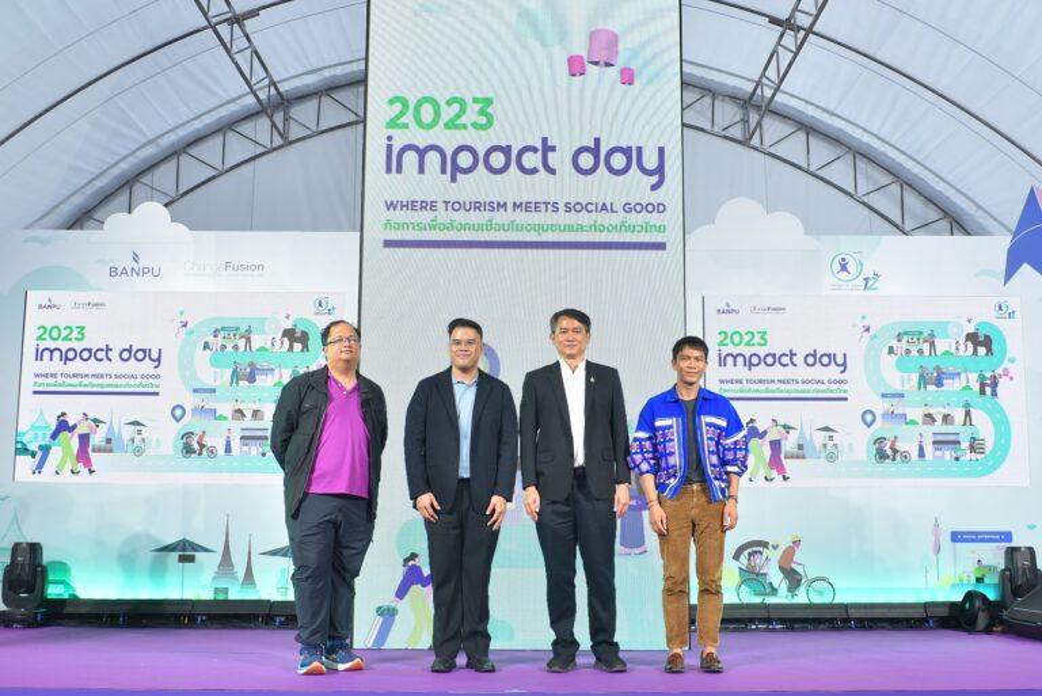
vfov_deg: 38.9
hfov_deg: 55.8
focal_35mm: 34
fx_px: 985
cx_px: 521
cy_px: 348
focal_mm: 34
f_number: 5.6
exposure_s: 1/100
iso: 640
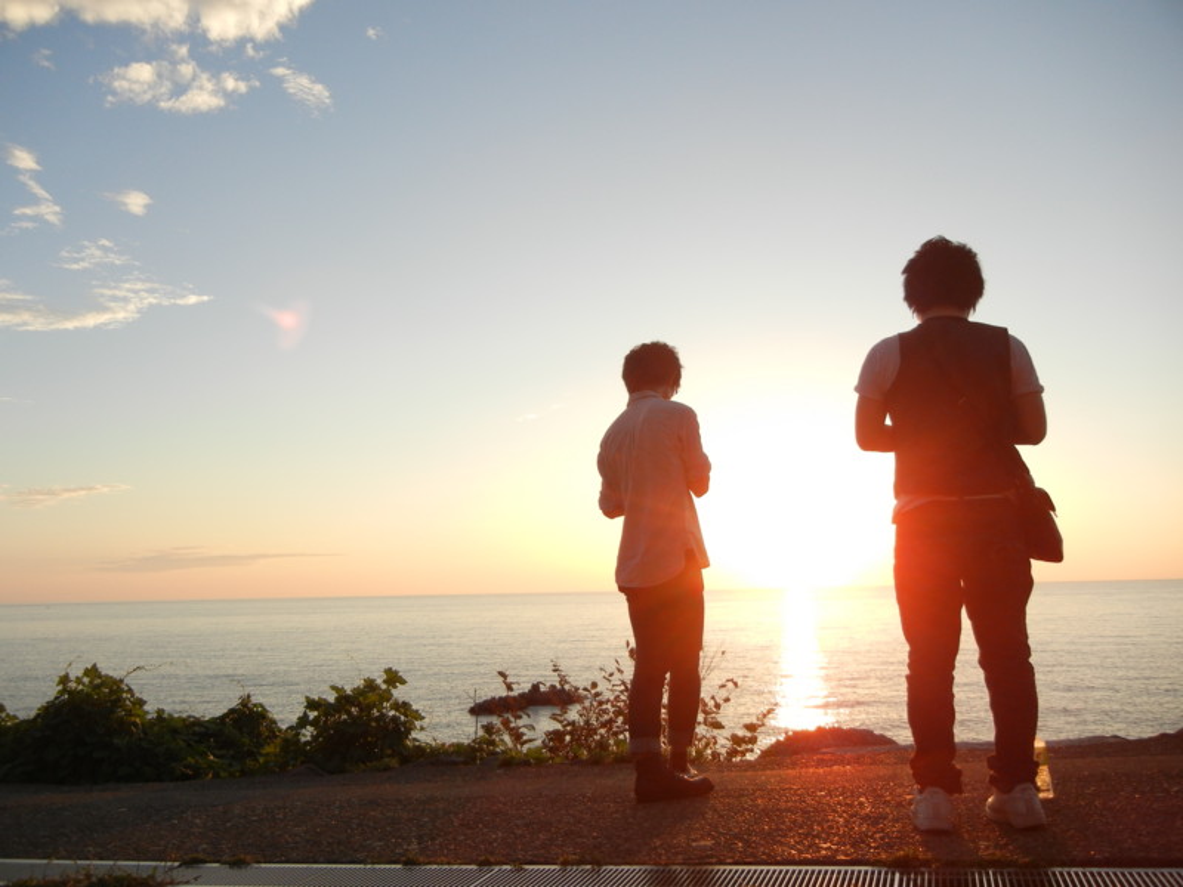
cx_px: 592
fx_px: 1025
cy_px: 444
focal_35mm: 30
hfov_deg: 60.0
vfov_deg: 46.8
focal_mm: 5.4
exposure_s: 1/527
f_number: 3.5
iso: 160
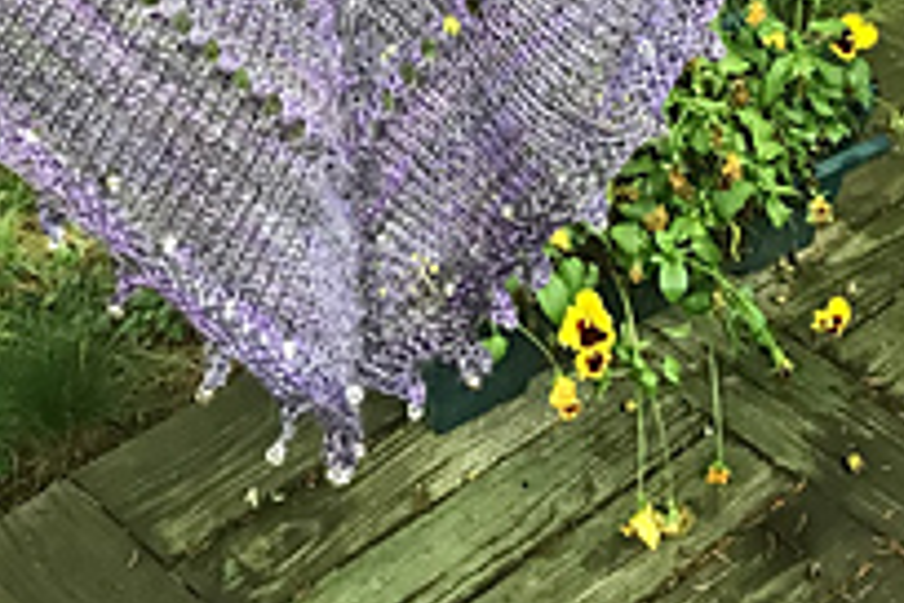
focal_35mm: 101
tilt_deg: -15.3
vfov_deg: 11.6
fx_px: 2536
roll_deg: +1.0
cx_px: 208
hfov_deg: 20.0
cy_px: -758
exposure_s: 1/40
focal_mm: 3.3
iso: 25
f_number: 2.4
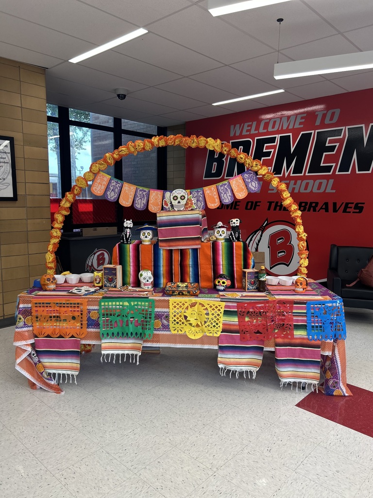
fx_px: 374
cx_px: 186
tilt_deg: -7.9
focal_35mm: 26
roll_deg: -1.4
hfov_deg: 53.1
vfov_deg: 67.3
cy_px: 249
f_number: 1.5
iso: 64
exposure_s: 1/120
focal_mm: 5.7
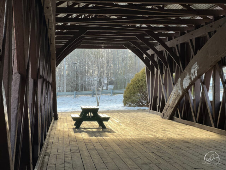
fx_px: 503
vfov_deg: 19.1
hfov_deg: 25.3
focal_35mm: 77
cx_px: 113
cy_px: 85
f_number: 2.8
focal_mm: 9
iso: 80
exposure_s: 1/121
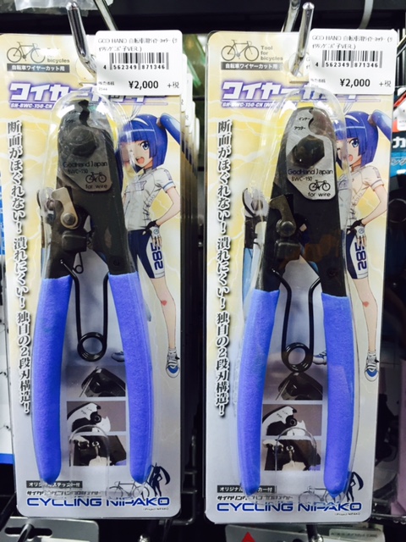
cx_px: 203
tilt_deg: -2.7
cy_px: 271
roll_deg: +0.1
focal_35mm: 29
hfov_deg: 48.2
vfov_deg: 61.7
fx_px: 454
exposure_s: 1/33
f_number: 2.2
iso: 125
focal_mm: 4.15
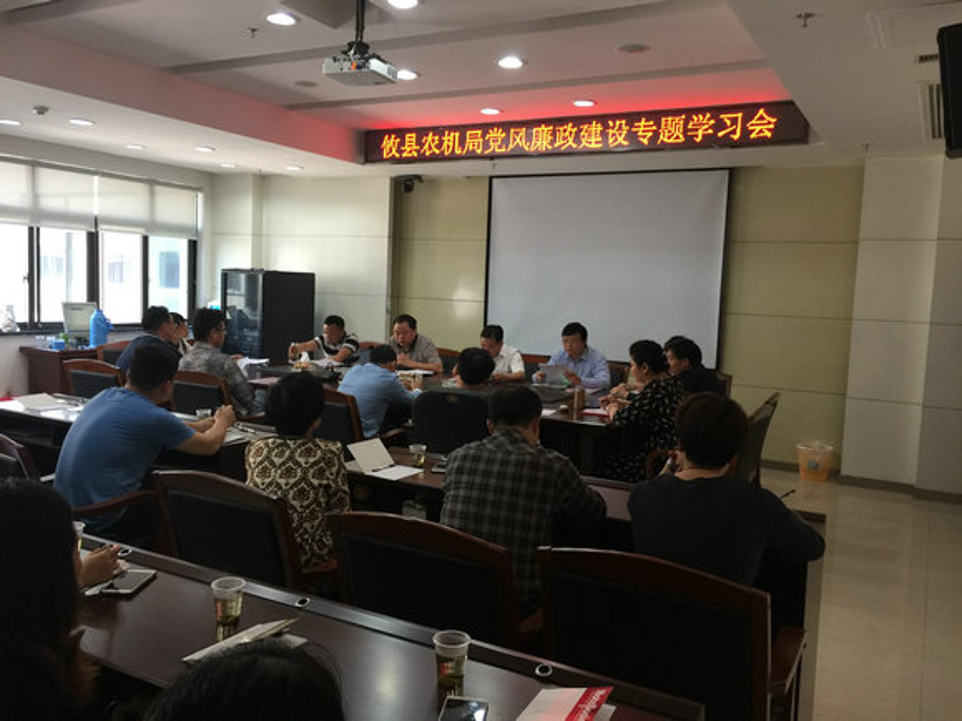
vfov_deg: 48.2
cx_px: 481
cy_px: 360
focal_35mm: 29
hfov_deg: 61.7
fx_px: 806
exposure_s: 1/33
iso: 64
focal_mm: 4.15
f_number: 2.2
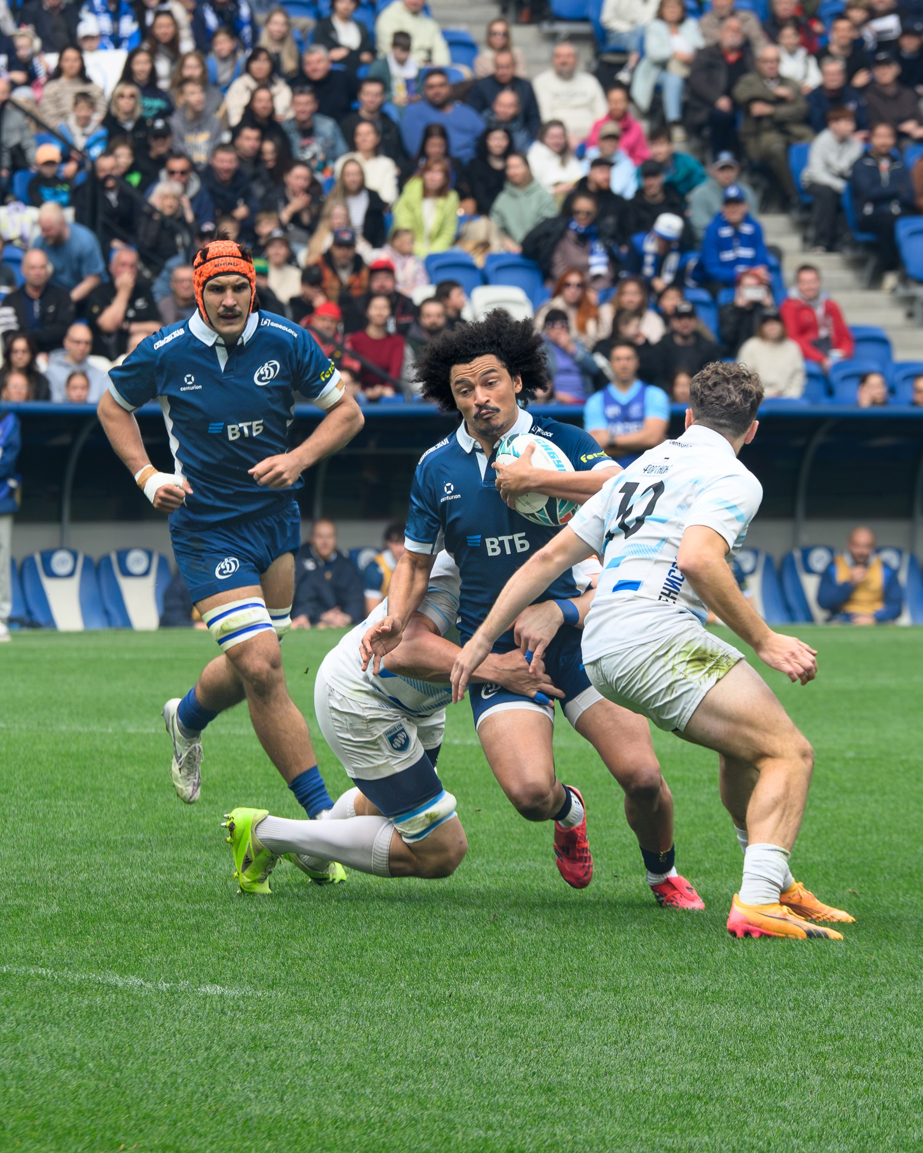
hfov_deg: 3.7
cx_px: 450
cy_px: 499
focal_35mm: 415
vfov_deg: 4.7
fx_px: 14172
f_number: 7.1
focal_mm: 200
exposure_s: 1/1250
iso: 1600
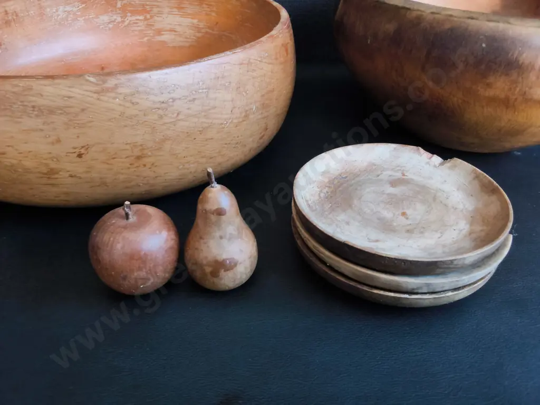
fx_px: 421
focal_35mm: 27
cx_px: 270
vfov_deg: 51.4
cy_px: 202
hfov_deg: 65.3
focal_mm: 2.87
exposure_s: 1/100
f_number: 2
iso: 400
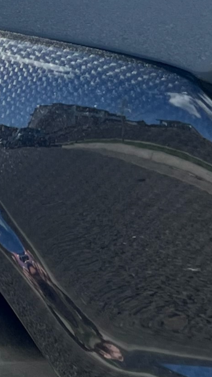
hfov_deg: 8.7
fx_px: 1379
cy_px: -35
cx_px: -65
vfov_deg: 15.2
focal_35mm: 138
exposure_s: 1/2083
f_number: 1.5
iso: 50
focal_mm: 5.7
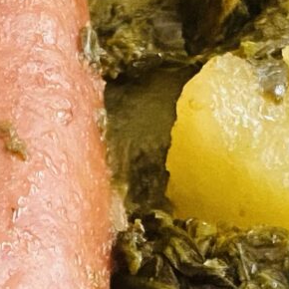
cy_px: 450
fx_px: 1917
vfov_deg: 8.4
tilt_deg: -63.8
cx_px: -21
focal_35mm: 203
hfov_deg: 8.6
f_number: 1.8
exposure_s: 1/60
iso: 320
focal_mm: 4.25
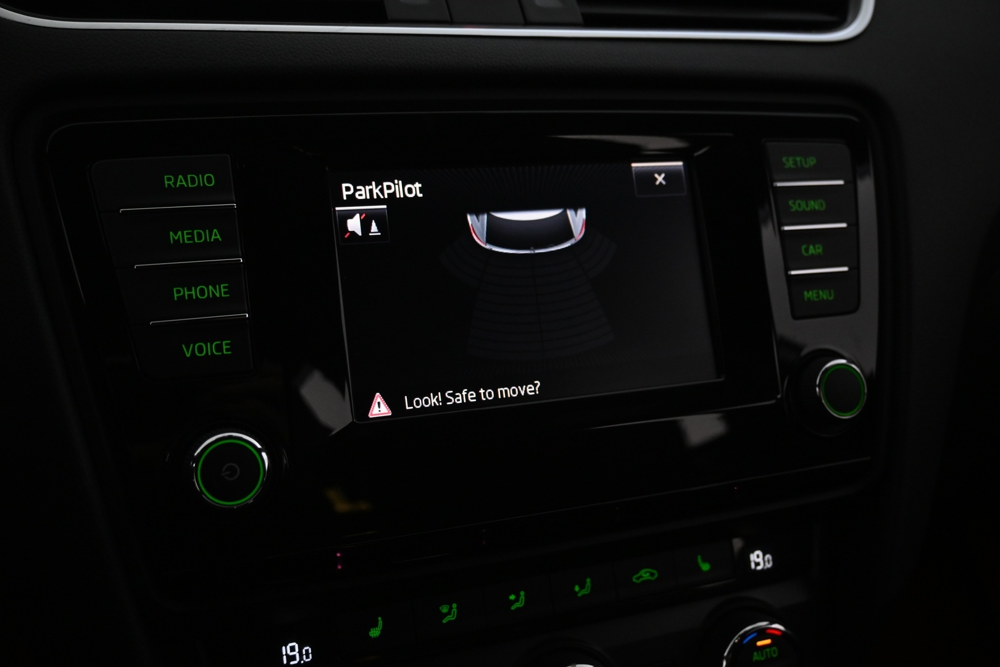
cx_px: 500
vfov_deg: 38.4
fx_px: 958
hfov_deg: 55.1
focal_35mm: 34
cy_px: 334
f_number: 4.2
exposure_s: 1/40
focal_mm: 23
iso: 1600
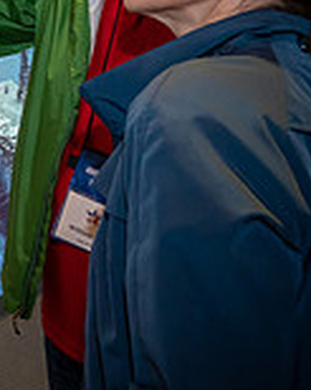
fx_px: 979
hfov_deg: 14.3
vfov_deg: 22.1
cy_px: 61
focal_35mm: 85
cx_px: -351
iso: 3200
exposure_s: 1/50
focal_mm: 24
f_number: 5.6
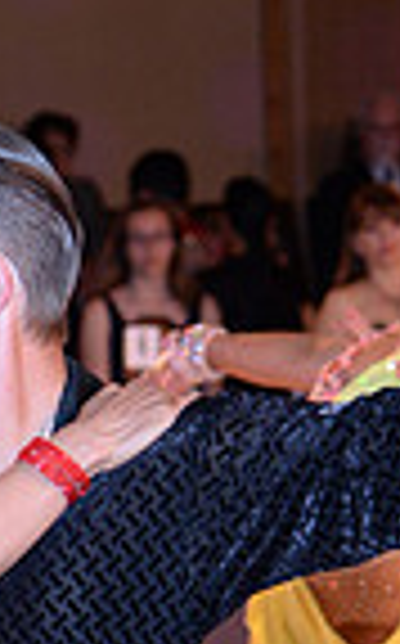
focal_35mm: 355
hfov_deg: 3.7
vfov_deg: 5.9
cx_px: -106
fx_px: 6211
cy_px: 941
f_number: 4.5
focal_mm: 86
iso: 2000
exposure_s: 1/200
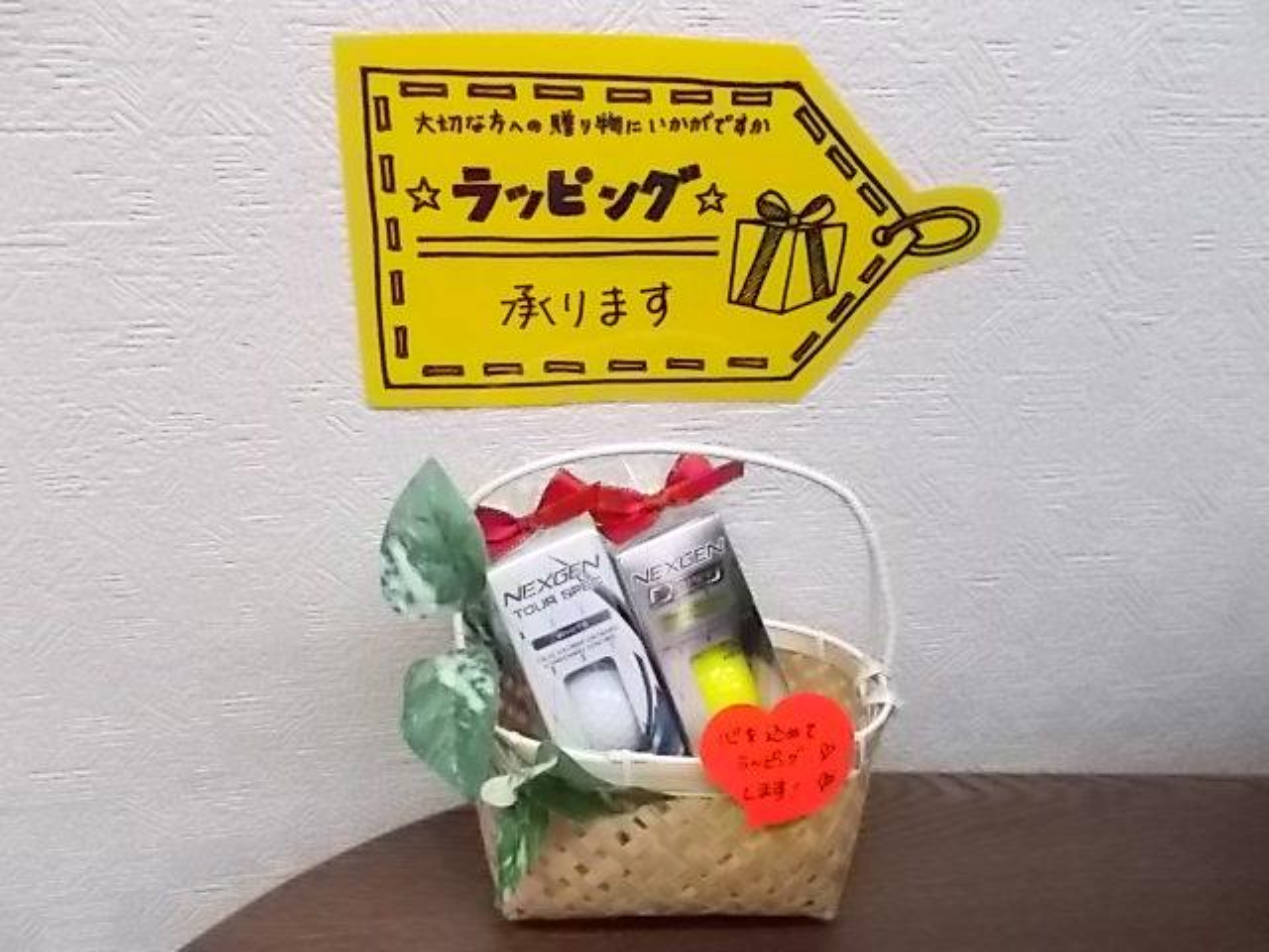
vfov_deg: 53.1
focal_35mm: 26
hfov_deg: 67.3
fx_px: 953
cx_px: 634
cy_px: 476
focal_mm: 4.6
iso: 800
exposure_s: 1/100
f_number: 3.2
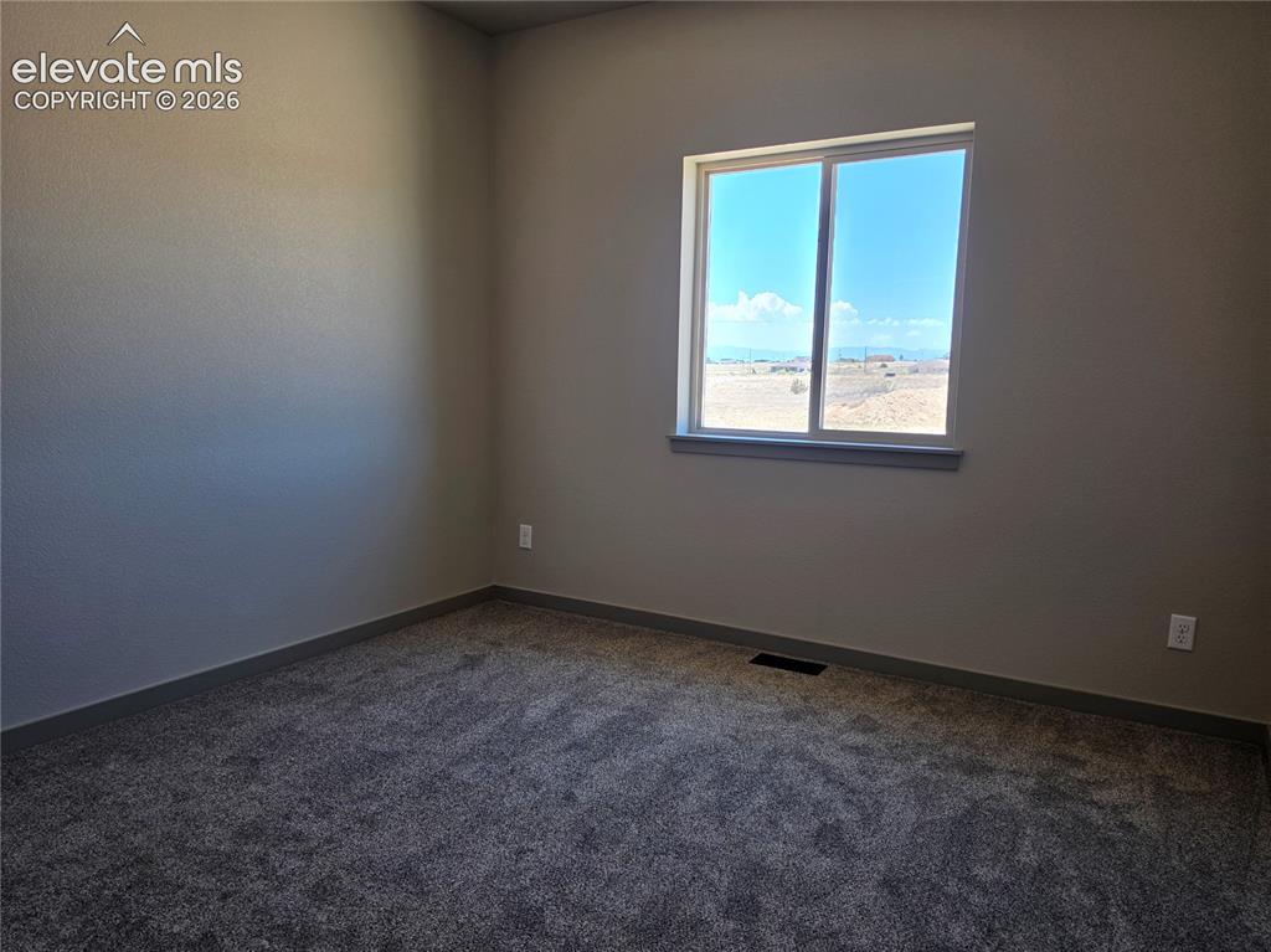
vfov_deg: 58.8
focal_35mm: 23
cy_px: 476
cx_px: 636
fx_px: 844
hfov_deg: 74.0
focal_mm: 6.5
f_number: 1.4
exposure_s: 1/359
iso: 32
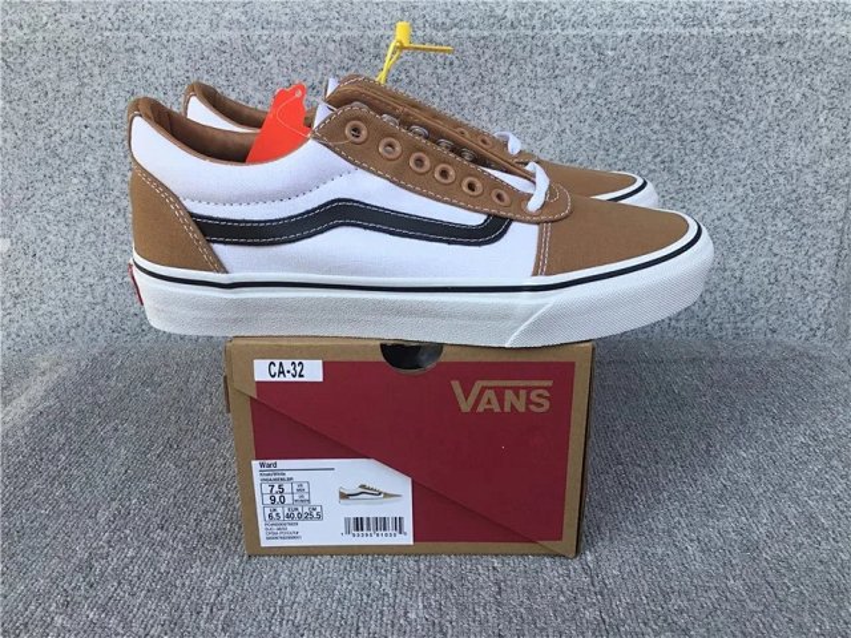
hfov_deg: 58.4
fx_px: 762
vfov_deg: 45.4
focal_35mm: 31
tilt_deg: -19.3
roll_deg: +0.8
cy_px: 319
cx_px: 426
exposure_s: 1/529
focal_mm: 3.3
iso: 25
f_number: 2.4
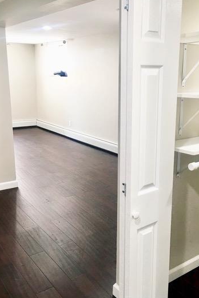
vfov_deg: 51.9
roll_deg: -2.0
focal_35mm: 37
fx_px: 307
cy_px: 148
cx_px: 122
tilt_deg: -12.4
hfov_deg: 35.8
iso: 40
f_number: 2.2
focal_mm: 4.15
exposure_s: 1/15
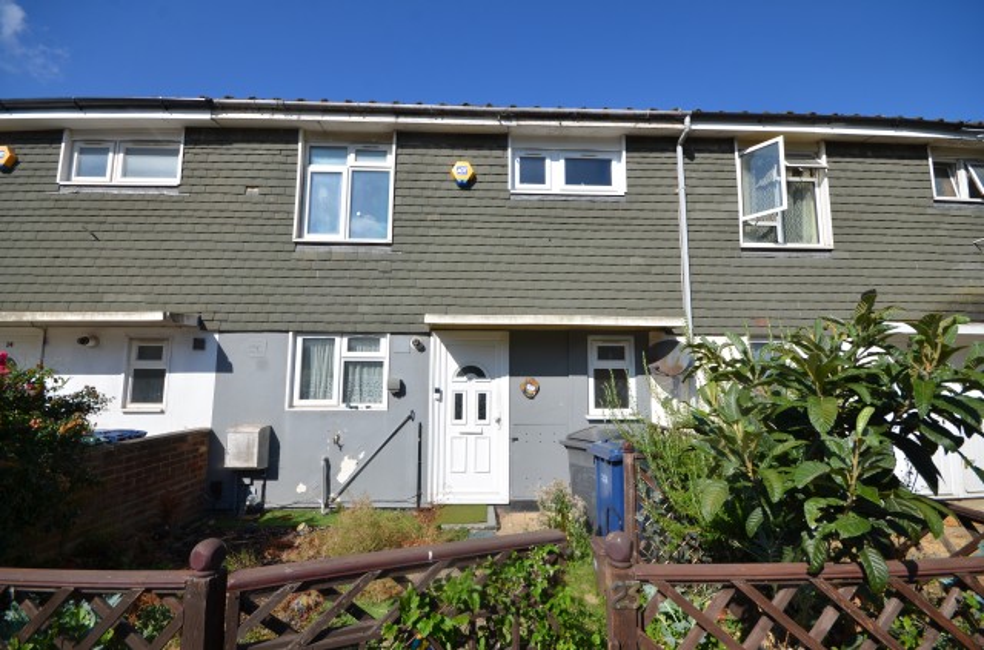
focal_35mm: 15
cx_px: 492
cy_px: 325
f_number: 8
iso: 100
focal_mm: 10
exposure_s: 1/250
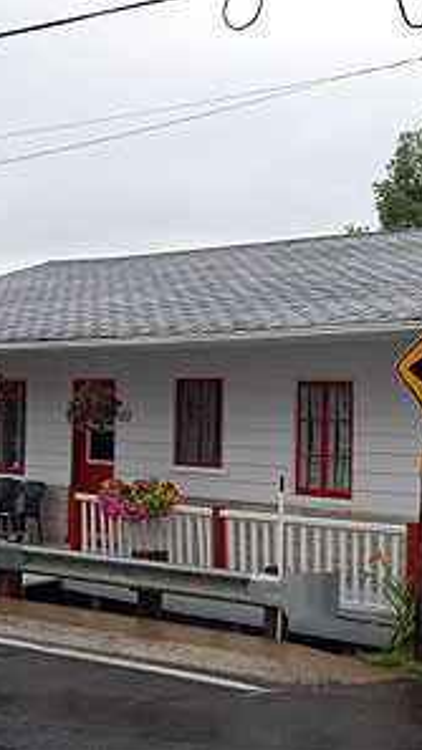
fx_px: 1234
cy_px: 376
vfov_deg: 33.8
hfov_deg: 19.3
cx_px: 313
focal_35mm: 62
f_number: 6.3
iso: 200
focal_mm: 26
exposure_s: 1/160
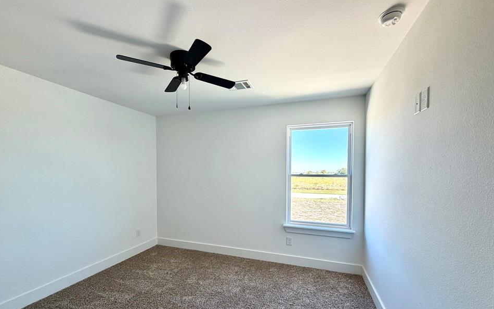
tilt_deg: -1.3
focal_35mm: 16
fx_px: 215
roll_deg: +0.9
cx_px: 238
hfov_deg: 97.8
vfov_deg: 70.8
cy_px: 178
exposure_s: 1/121
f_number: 2.2
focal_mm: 2.22
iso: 80
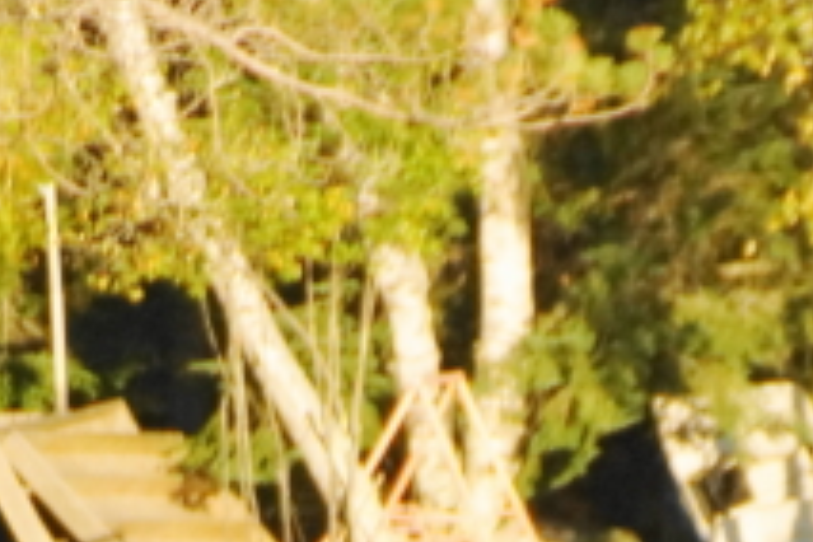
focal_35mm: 1760
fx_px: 39744
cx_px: 494
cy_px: 1187
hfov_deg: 1.2
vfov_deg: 0.8
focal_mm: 250
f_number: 6.3
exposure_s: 1/400
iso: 800
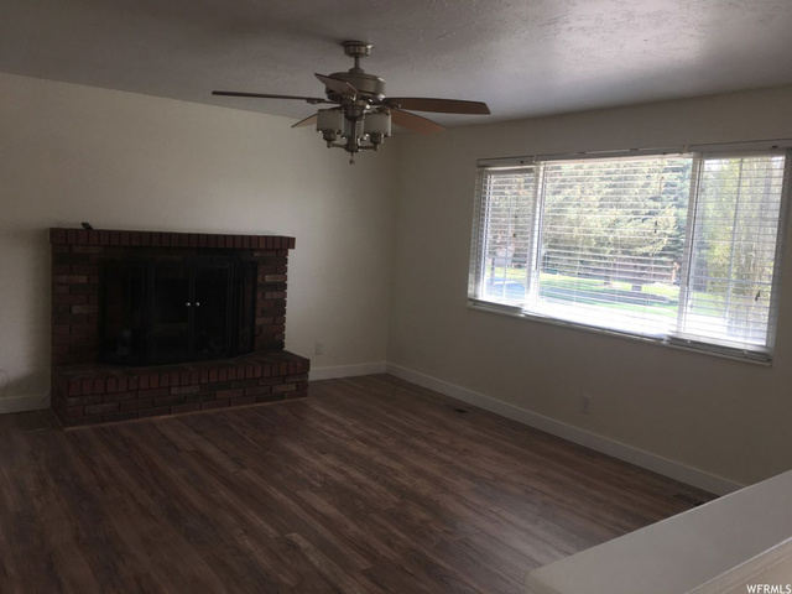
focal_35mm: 29
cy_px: 297
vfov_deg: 48.2
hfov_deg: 61.7
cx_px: 396
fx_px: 664
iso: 25
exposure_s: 1/120
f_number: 2.2
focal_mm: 4.15
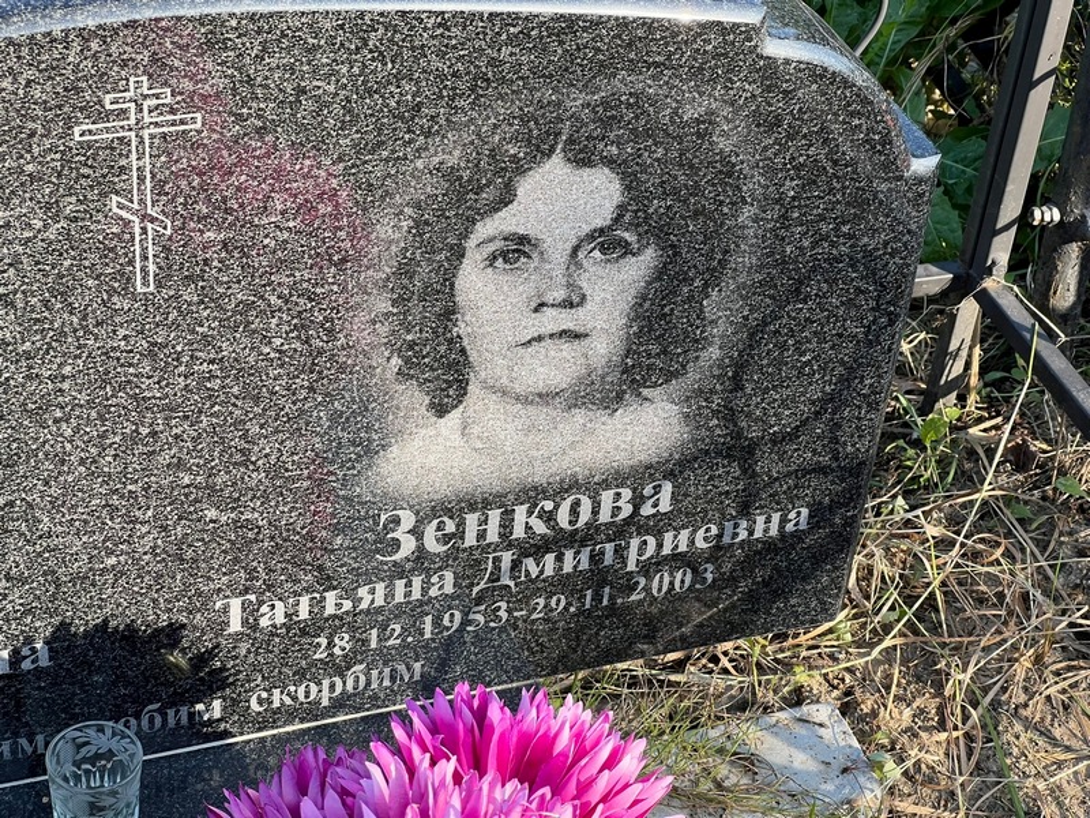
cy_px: 409
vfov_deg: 19.1
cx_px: 545
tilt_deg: -39.3
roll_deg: -3.0
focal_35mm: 77
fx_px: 2425
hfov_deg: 25.3
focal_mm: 9
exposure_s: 1/190
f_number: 2.8
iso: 32
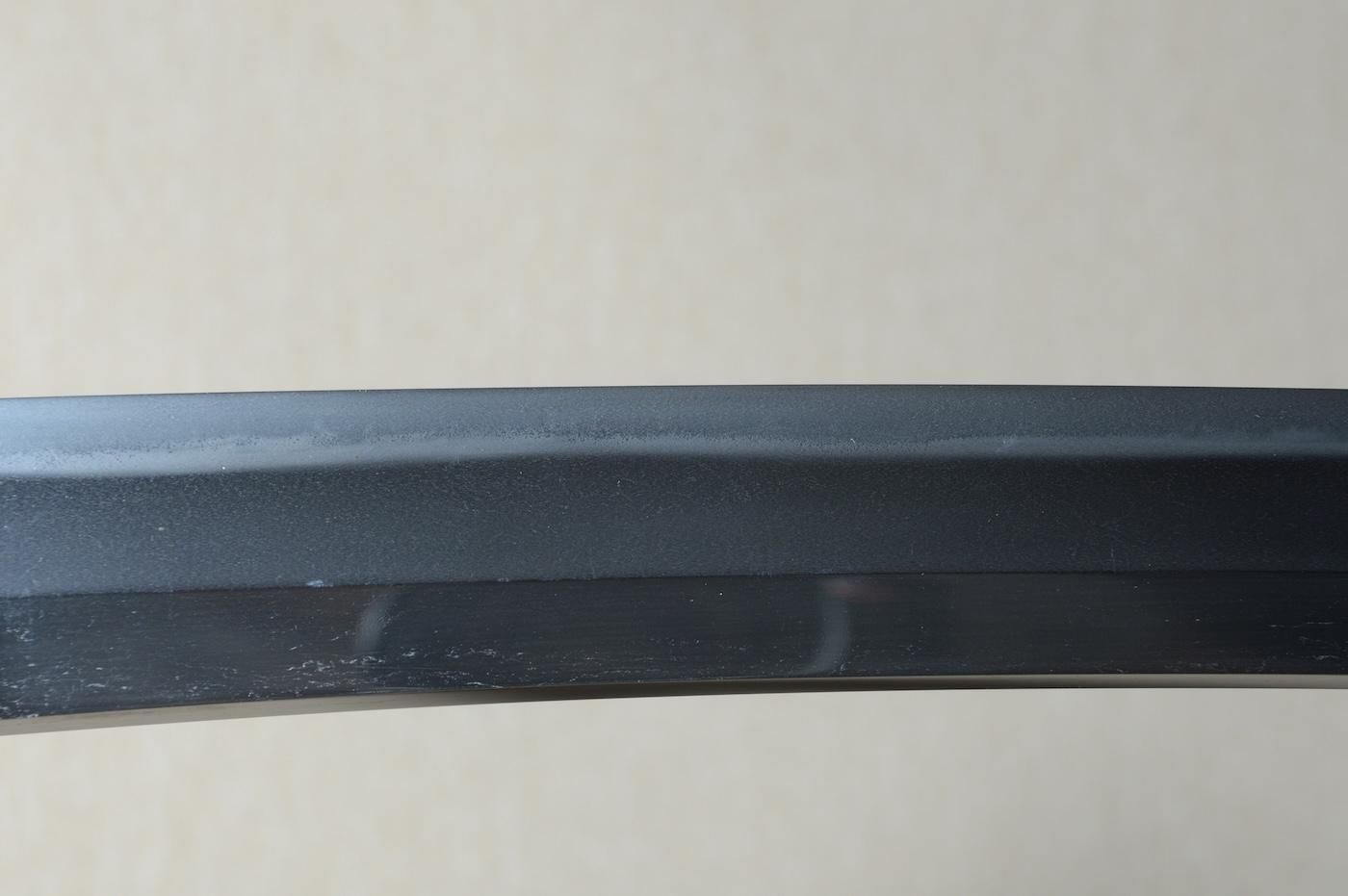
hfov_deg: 15.2
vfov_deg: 10.1
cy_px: 448
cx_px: 674
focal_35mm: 135
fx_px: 5051
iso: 400
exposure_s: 1/2
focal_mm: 90
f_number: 11
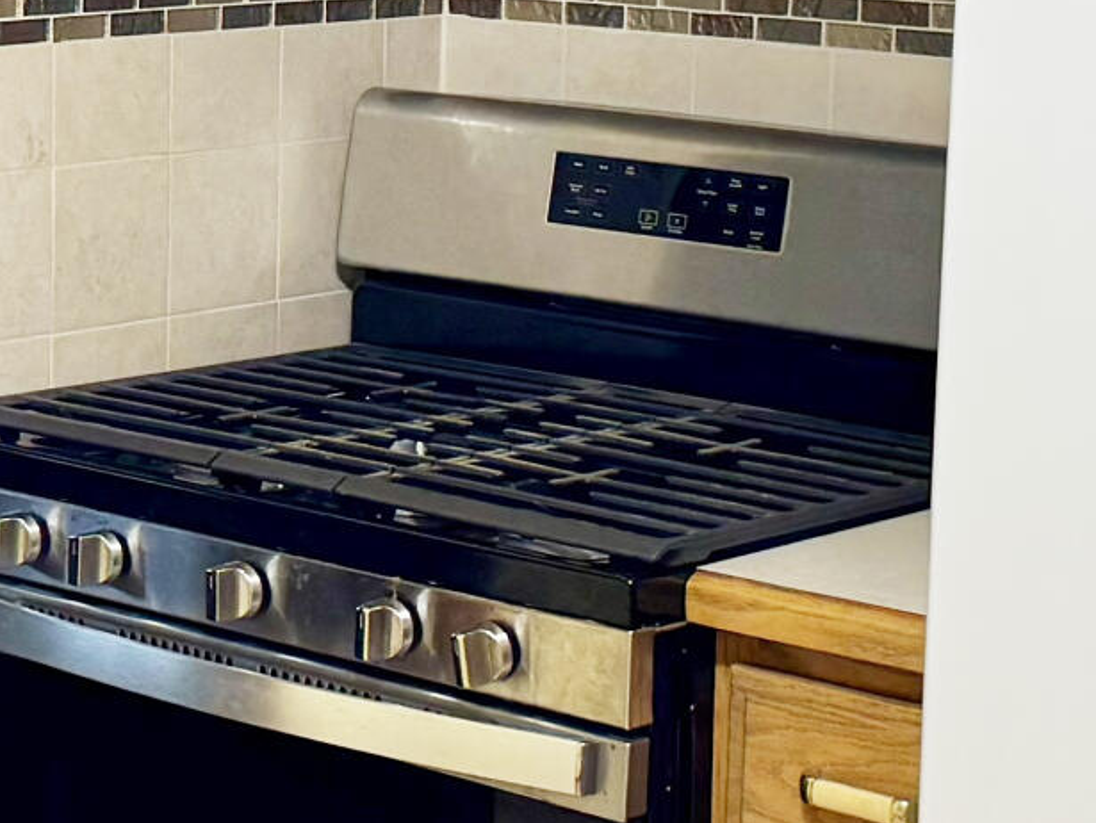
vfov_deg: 12.6
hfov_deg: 16.6
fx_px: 3707
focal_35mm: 117
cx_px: 121
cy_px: 128
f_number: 1.78
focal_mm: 6.76
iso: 160
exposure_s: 1/120
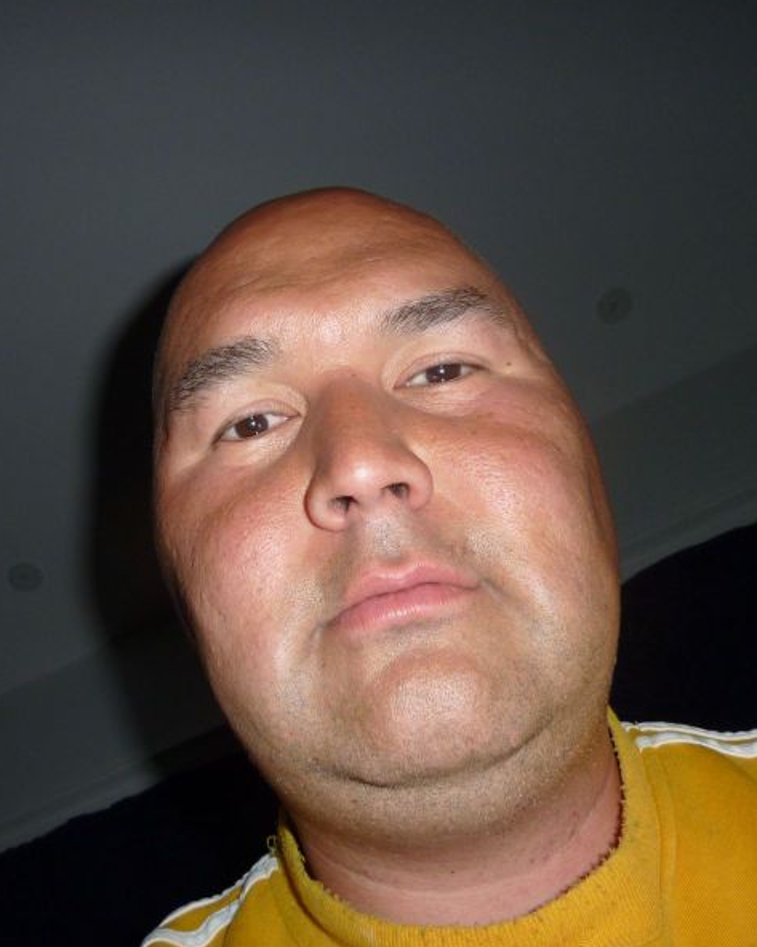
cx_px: 221
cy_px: 470
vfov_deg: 54.2
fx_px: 925
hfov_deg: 43.5
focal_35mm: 33
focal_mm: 4.1
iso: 100
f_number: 3.3
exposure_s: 1/125
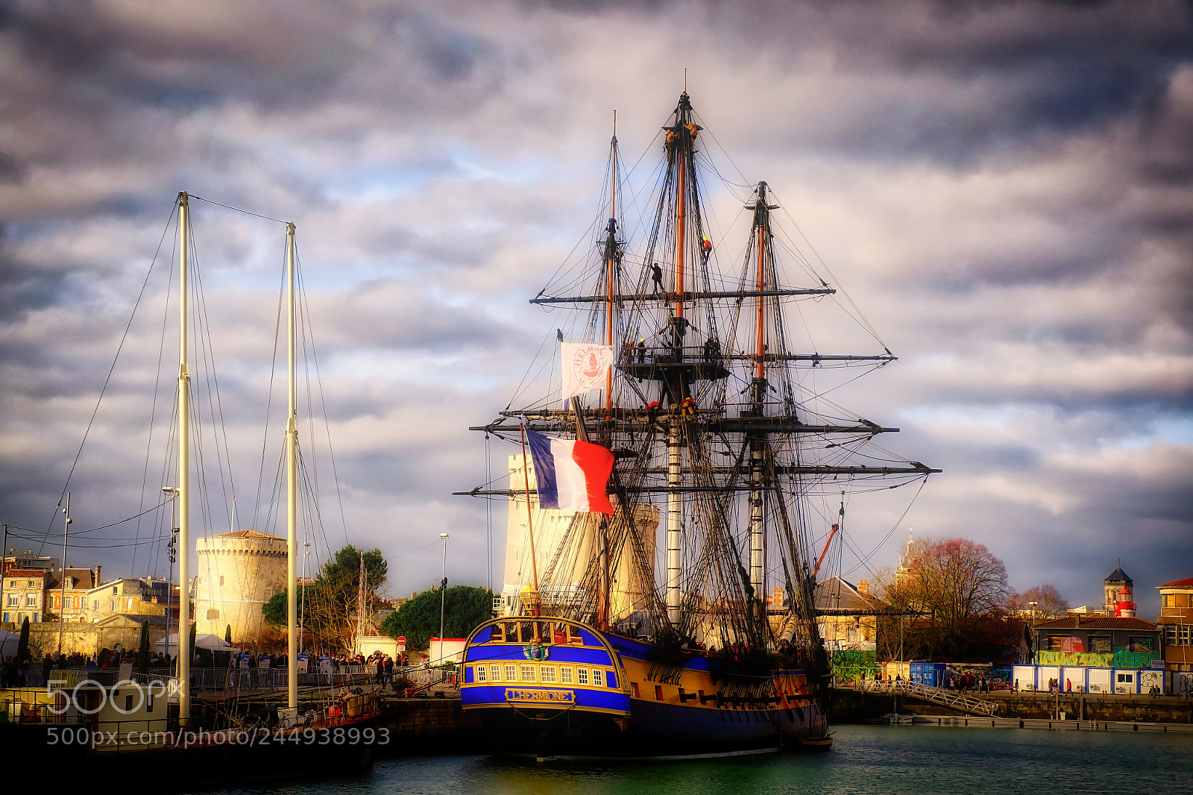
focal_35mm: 66
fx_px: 2187
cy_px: 398
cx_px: 596
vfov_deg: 20.6
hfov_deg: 30.5
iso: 400
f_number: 9
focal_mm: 43.9
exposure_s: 1/400
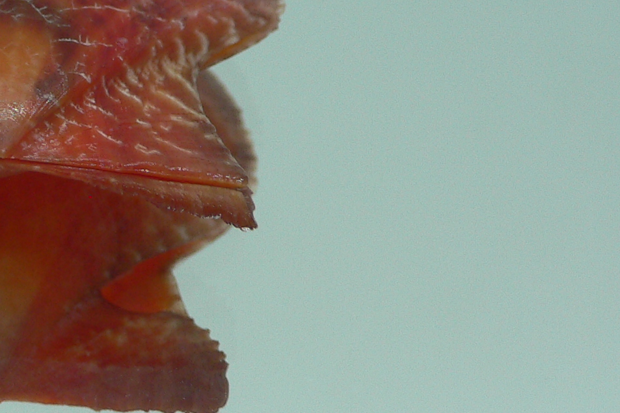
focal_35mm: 77
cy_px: 100
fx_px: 1326
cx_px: 17
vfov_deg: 17.6
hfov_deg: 25.2
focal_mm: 4.6
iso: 100
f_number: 2.8
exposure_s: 1/60
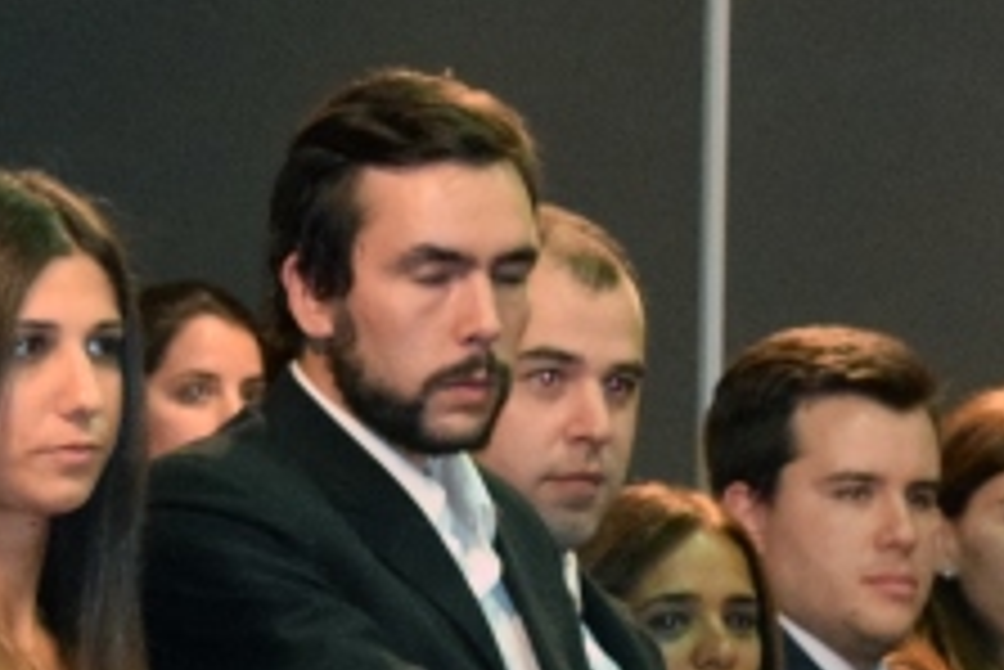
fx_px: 10585
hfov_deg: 5.3
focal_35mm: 379
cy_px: 632
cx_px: -927
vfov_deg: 3.6
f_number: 5.6
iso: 3200
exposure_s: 1/60
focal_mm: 55
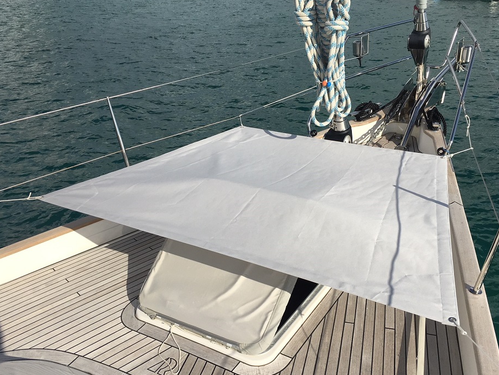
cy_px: 208
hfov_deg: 53.8
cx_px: 281
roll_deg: -0.4
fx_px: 490
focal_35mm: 34
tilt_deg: -24.8
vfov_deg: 41.7
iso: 25
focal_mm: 4.15
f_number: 2.2
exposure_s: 1/2959
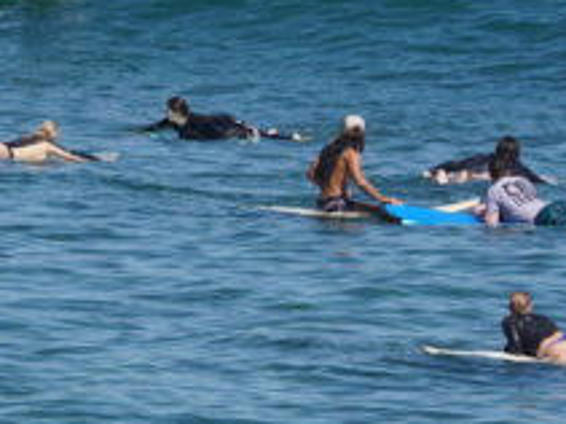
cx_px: -536
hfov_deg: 1.9
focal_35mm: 1065
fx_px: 17404
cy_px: 565
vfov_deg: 1.4
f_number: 7.1
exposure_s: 1/800
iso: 200
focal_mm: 152
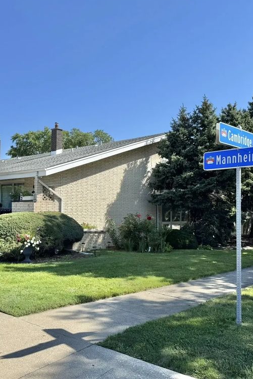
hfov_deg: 38.8
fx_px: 359
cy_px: 186
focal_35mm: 34
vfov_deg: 55.8
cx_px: 113
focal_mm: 6.76
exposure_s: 1/3802
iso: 80
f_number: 1.78
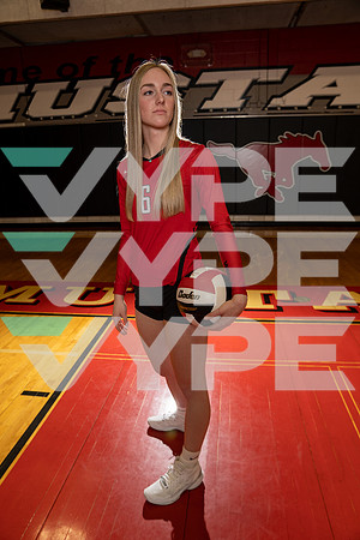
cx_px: 180
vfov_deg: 71.5
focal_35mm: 25
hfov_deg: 51.3
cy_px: 270
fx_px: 375
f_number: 4
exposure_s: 1/250
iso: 250
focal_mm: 25
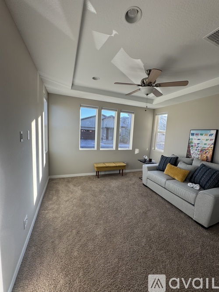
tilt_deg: -6.9
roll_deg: -2.8
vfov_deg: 102.1
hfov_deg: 85.7
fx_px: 118
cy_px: 146
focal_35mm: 14
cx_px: 110
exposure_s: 1/142
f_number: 2.2
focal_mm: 2.22
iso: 40
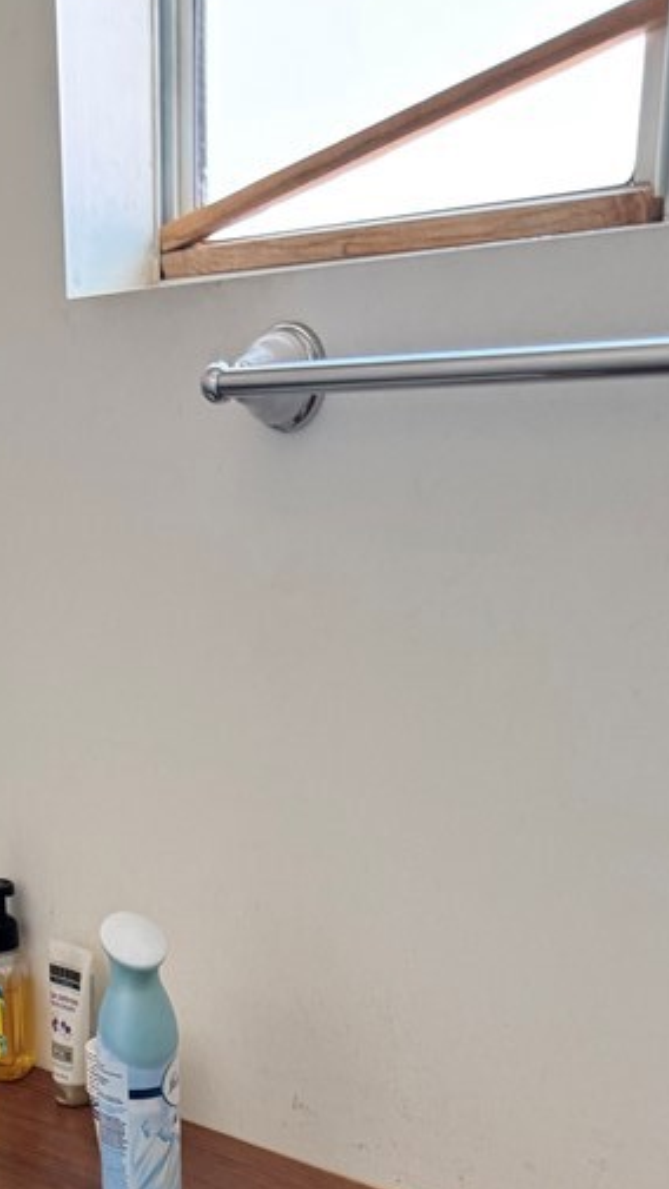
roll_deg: +4.4
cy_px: 1175
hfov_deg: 21.7
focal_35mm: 53
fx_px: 1672
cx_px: -31
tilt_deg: -22.8
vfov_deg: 35.6
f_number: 1.78
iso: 200
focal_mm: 6.76
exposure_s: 1/79
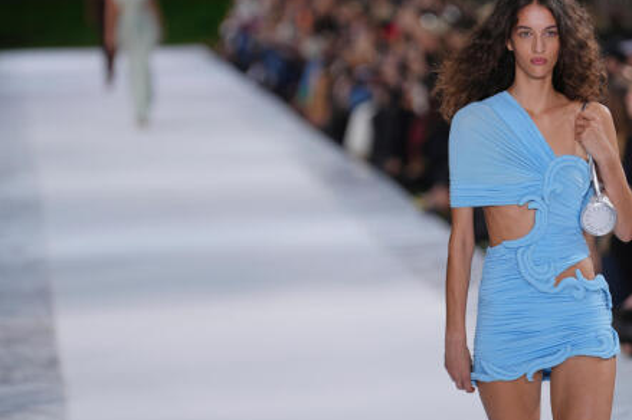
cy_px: 114
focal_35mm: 301
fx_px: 5280
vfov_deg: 4.6
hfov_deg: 6.8
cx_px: 405
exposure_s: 1/640
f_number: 2.8
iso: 80
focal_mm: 200
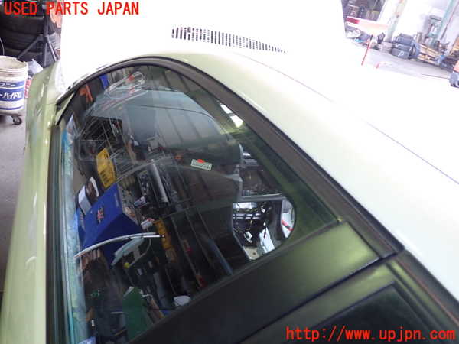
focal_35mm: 30
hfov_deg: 60.0
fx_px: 398
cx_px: 230
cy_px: 172
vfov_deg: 46.8
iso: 200
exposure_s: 1/40
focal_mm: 5.4
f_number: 2.3
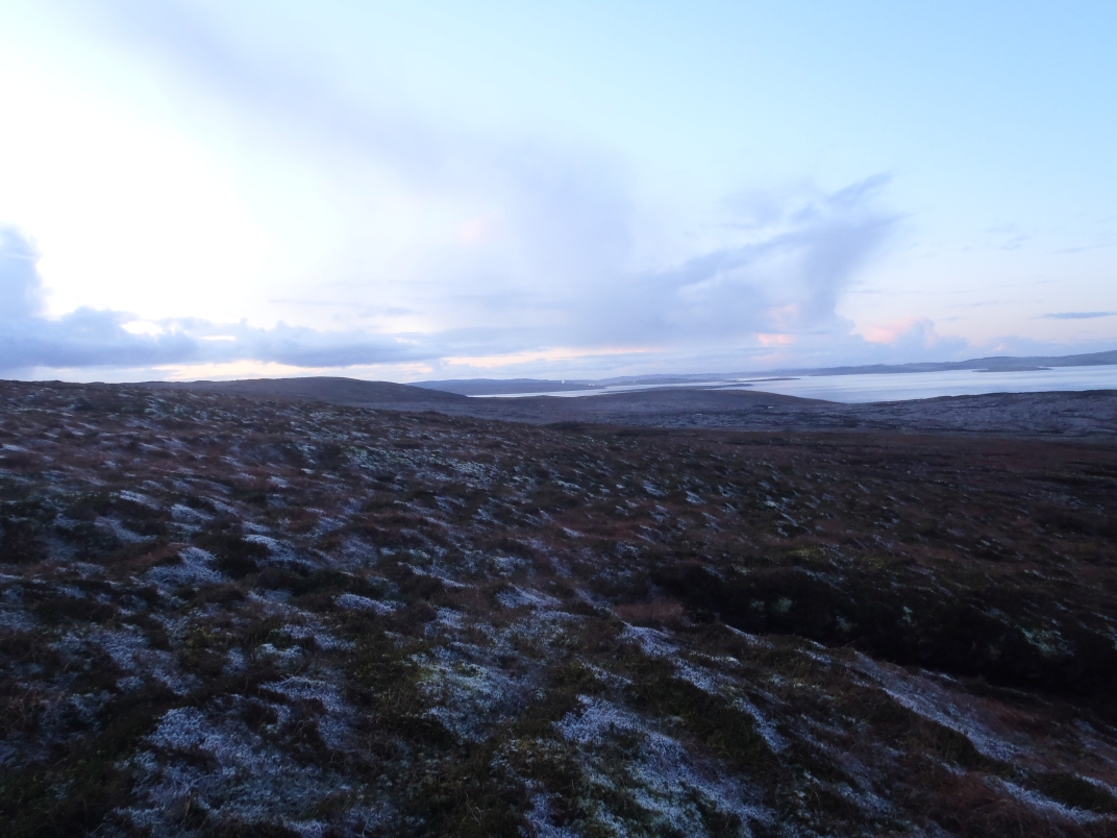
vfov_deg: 49.7
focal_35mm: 28
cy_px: 419
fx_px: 904
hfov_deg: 63.4
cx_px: 558
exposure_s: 1/40
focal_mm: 5
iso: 100
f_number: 3.5
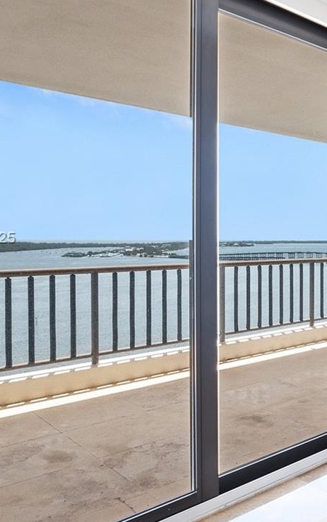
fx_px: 484
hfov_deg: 32.6
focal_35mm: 34
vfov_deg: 56.6
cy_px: 239
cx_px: 364
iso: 100
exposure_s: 1/50
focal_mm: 10
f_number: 3.5
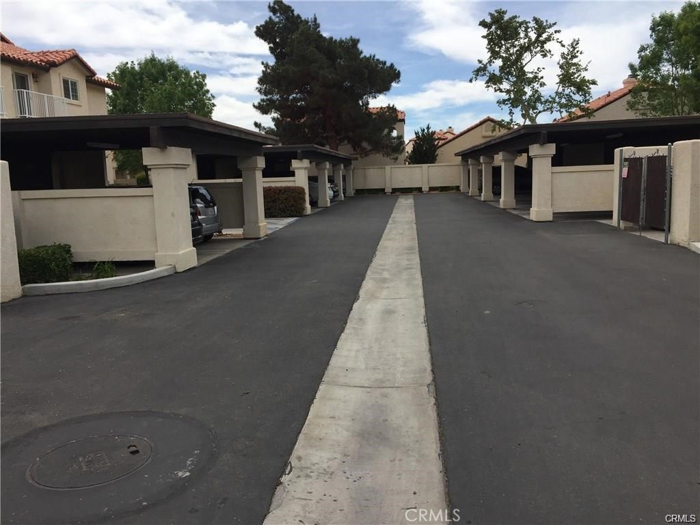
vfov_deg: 48.2
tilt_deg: -9.2
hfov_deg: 61.7
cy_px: 262
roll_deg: +1.1
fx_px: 586
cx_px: 350
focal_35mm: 29
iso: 32
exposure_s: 1/1883
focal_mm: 4.15
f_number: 2.2
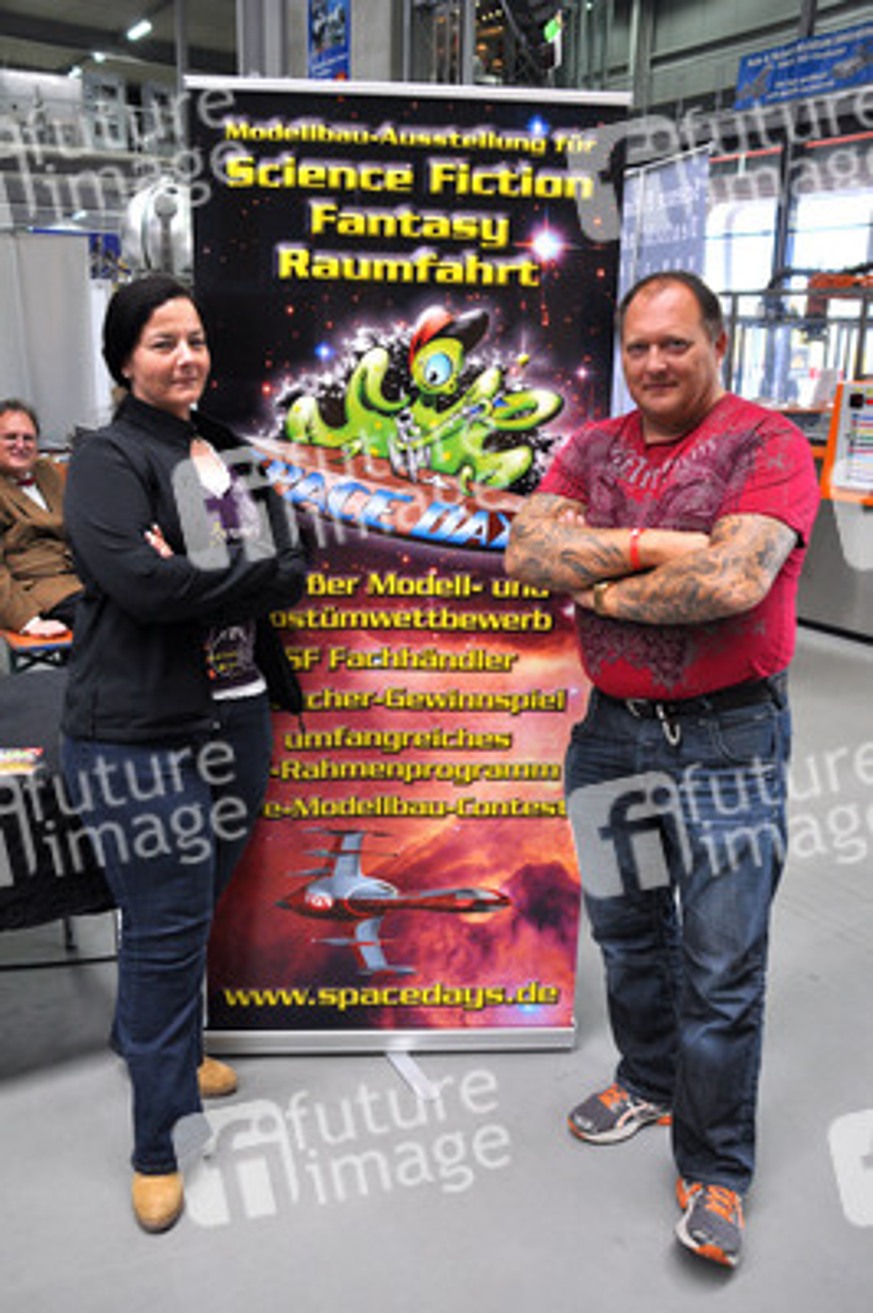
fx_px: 1093
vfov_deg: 62.0
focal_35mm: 30
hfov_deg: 43.5
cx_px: 436
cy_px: 656
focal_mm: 20
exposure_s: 1/60
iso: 720
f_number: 4
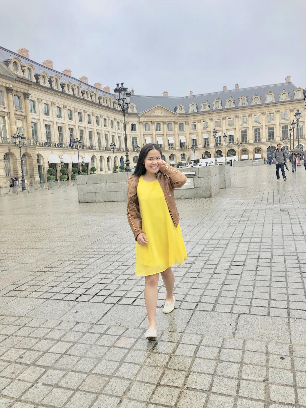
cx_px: 153
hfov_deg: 49.7
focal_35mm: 28
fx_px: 330
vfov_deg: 63.4
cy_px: 204
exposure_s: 1/899
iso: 20
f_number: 1.8
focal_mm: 4
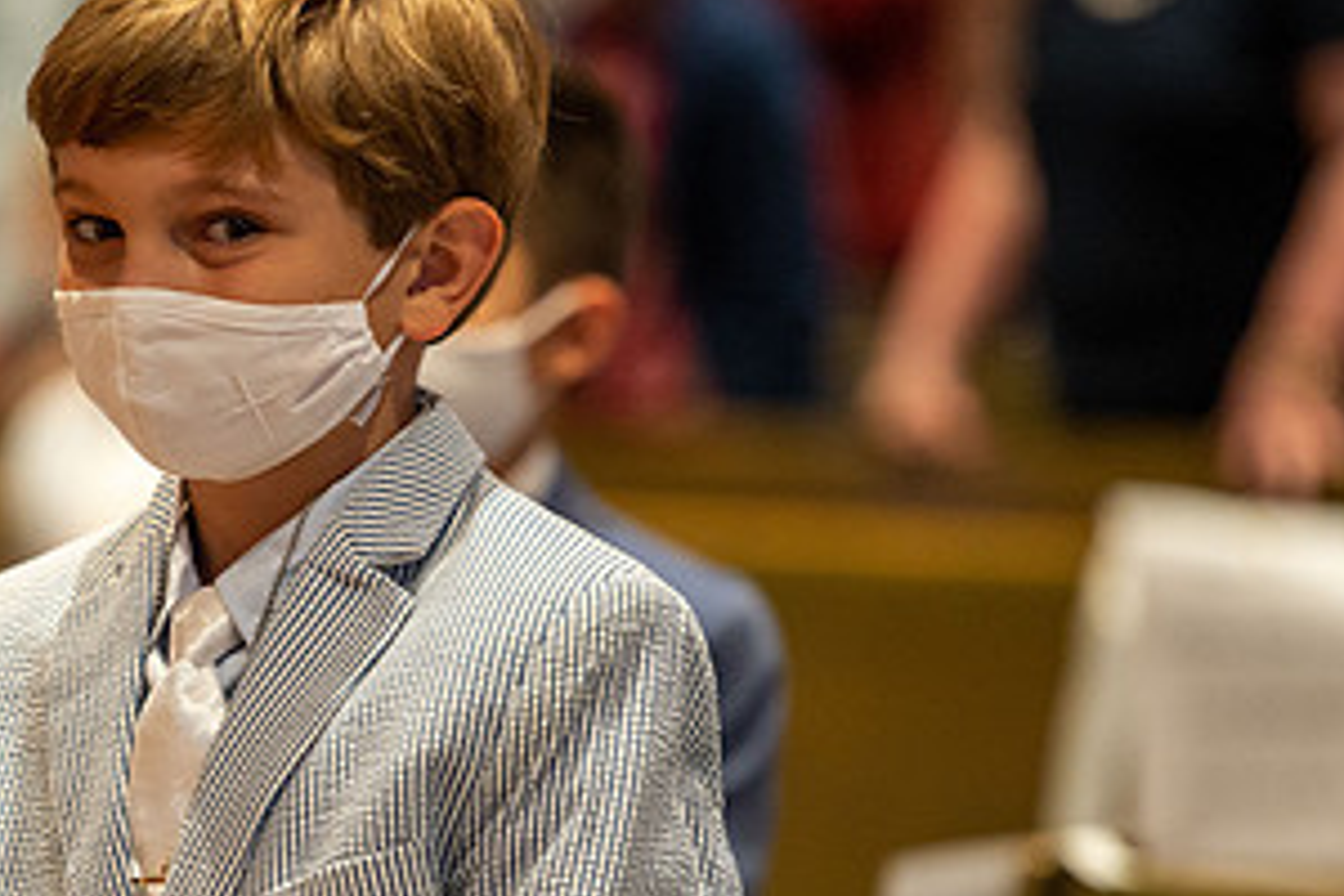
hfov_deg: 5.9
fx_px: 12991
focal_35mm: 348
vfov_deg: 3.9
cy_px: 739
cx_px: 143
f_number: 2.8
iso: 1600
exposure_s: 1/100
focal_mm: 180
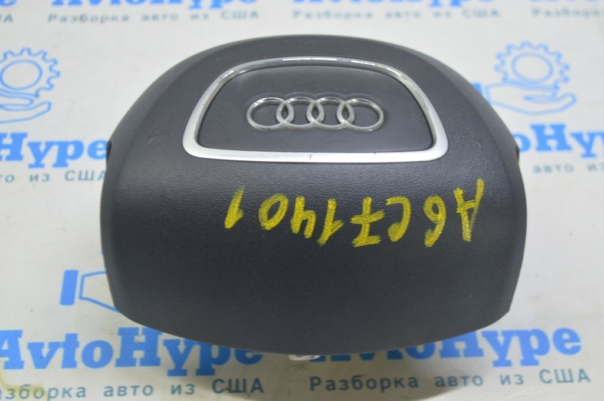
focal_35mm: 57
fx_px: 956
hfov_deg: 35.1
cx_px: 302
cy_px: 200
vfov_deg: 23.7
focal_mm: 38
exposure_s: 1/20
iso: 400
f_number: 5.6
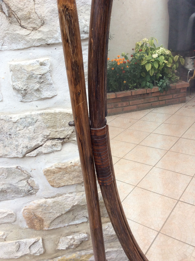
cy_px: 130
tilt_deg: -24.6
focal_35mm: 32
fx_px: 241
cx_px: 98
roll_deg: +6.0
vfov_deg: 56.9
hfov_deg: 44.1
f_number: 2.4
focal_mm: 3.3
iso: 32
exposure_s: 1/218
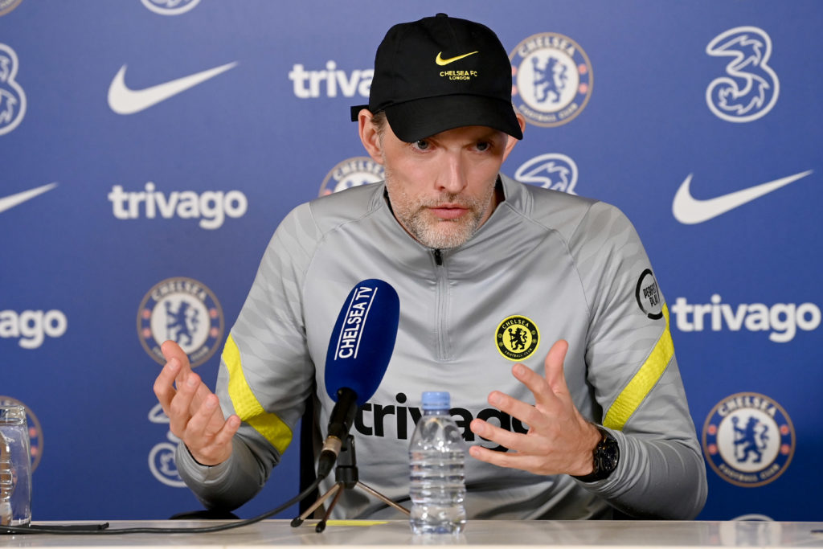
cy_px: 274
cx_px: 412
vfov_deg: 6.9
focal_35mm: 200
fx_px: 4573
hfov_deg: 10.3
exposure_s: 1/400
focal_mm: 200
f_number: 4
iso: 2500
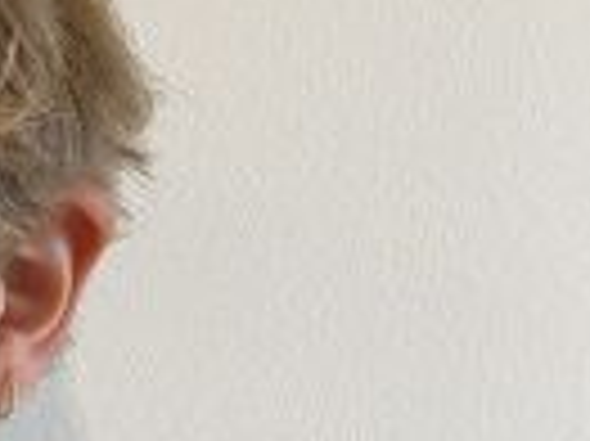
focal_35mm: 89
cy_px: 421
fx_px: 1516
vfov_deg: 16.3
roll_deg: -1.0
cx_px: -414
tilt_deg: -10.8
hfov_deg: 18.2
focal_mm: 4.25
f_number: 1.8
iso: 250
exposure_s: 1/59
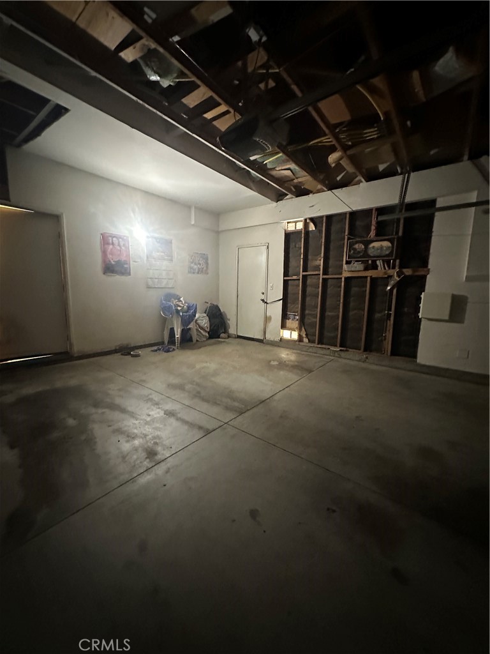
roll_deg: -2.3
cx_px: 245
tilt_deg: -9.2
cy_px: 327
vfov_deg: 102.1
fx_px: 264
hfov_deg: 85.7
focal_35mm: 14
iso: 1250
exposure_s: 1/40
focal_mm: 2.22
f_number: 2.2
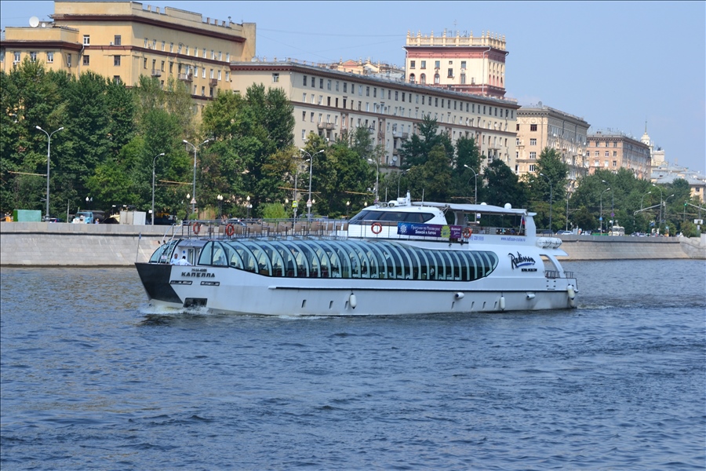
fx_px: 2412
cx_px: 353
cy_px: 236
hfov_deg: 16.7
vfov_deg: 11.1
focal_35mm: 123
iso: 400
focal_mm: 82
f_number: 11
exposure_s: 1/400
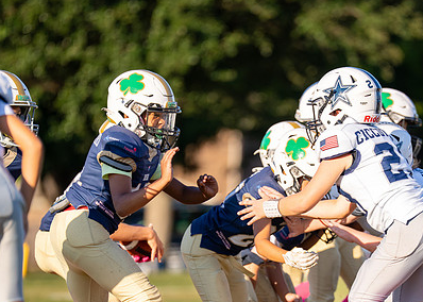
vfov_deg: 3.6
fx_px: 4852
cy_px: 283
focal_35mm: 404
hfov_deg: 5.0
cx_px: 292
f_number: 2.8
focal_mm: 200
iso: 200
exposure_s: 1/2500
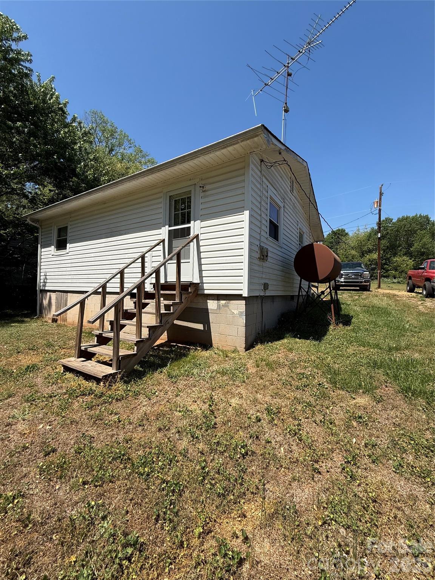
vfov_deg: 102.1
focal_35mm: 14
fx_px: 235
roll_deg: -1.8
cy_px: 290
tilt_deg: +2.1
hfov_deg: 85.7
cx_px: 218
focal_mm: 2.22
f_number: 2.2
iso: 50
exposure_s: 1/1901
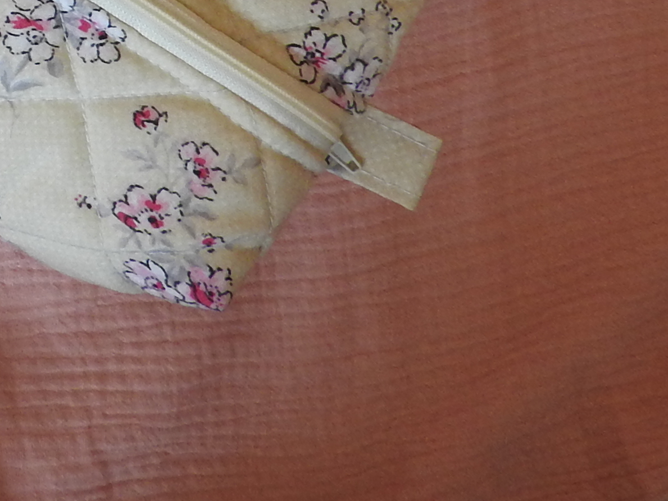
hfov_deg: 18.3
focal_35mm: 93
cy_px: -370
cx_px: -383
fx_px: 1795
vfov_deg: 14.2
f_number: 3.3
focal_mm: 4.3
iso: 180
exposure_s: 1/30
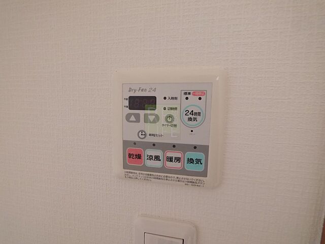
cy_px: 122
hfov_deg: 102.1
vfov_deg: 85.7
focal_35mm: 14
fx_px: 131
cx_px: 162
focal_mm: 7
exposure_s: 1/13
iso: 3200
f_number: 4
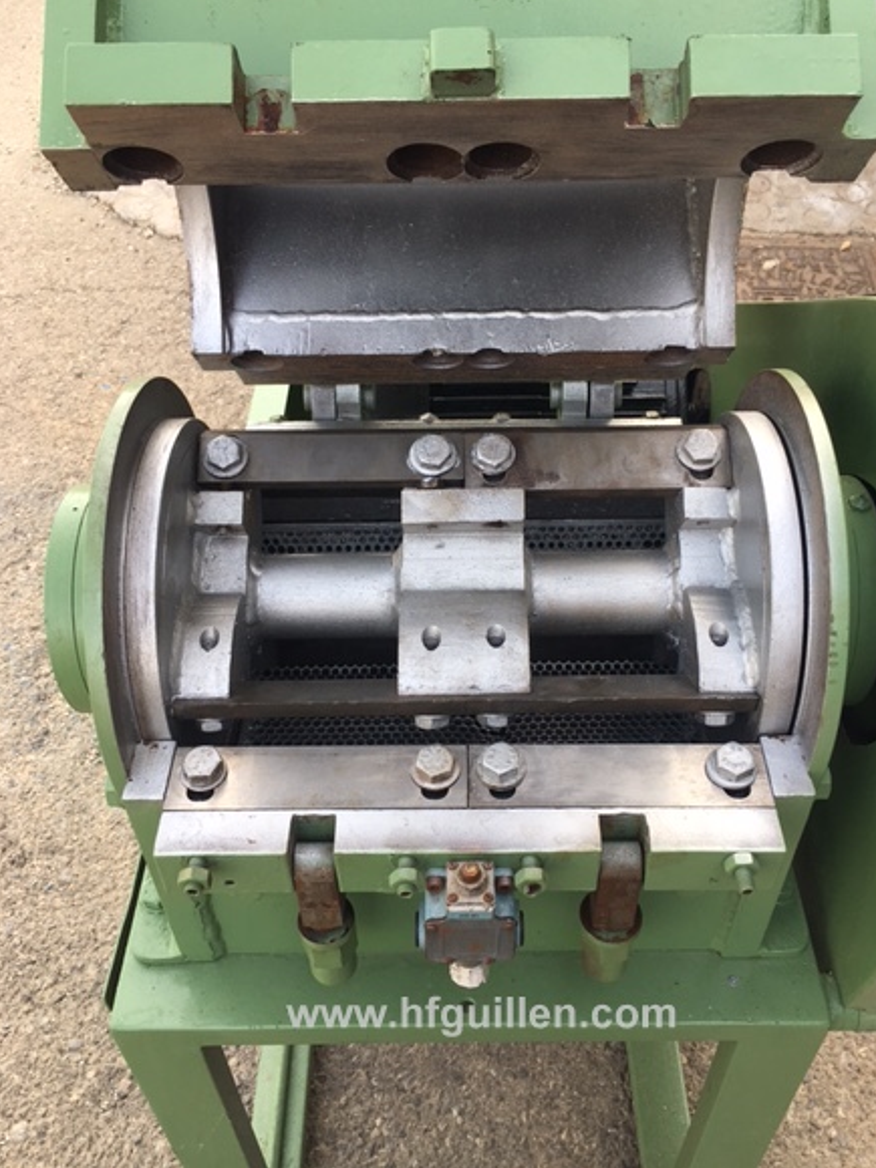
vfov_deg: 56.8
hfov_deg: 44.1
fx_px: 1080
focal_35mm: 32
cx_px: 463
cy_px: 590
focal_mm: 4.15
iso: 25
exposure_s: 1/223
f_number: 2.2
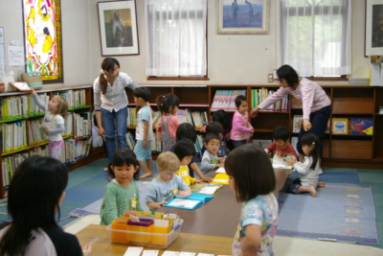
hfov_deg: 40.0
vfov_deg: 27.3
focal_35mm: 50
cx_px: 192
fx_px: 527
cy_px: 128
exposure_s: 1/20
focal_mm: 33
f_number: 4
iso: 400
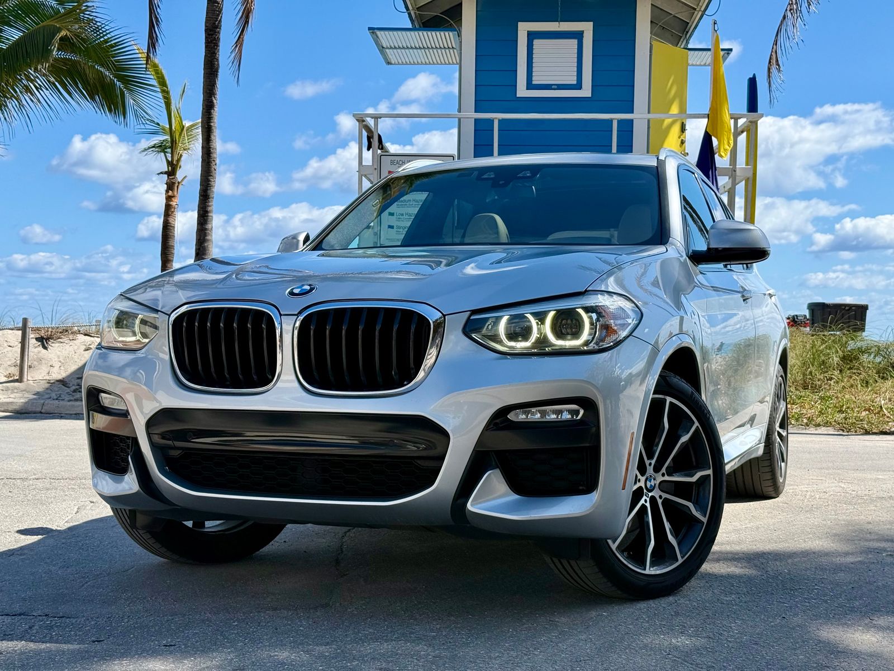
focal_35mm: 48
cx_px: 447
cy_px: 336
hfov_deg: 39.7
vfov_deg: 30.3
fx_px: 1240
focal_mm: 6.76
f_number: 1.78
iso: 64
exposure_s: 1/4329
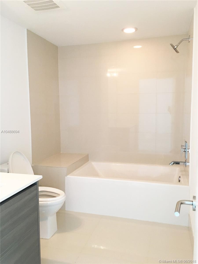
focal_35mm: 29
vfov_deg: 61.7
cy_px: 132
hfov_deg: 48.2
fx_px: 221
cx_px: 99
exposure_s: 1/15
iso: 64
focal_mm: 4.15
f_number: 2.2
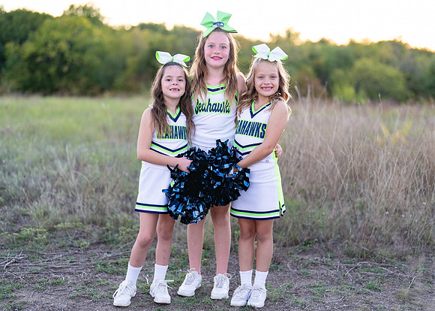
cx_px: 230
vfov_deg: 25.0
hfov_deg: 34.6
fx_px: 699
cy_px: 167
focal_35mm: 57
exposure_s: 1/320
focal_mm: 50
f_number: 1.2
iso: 250
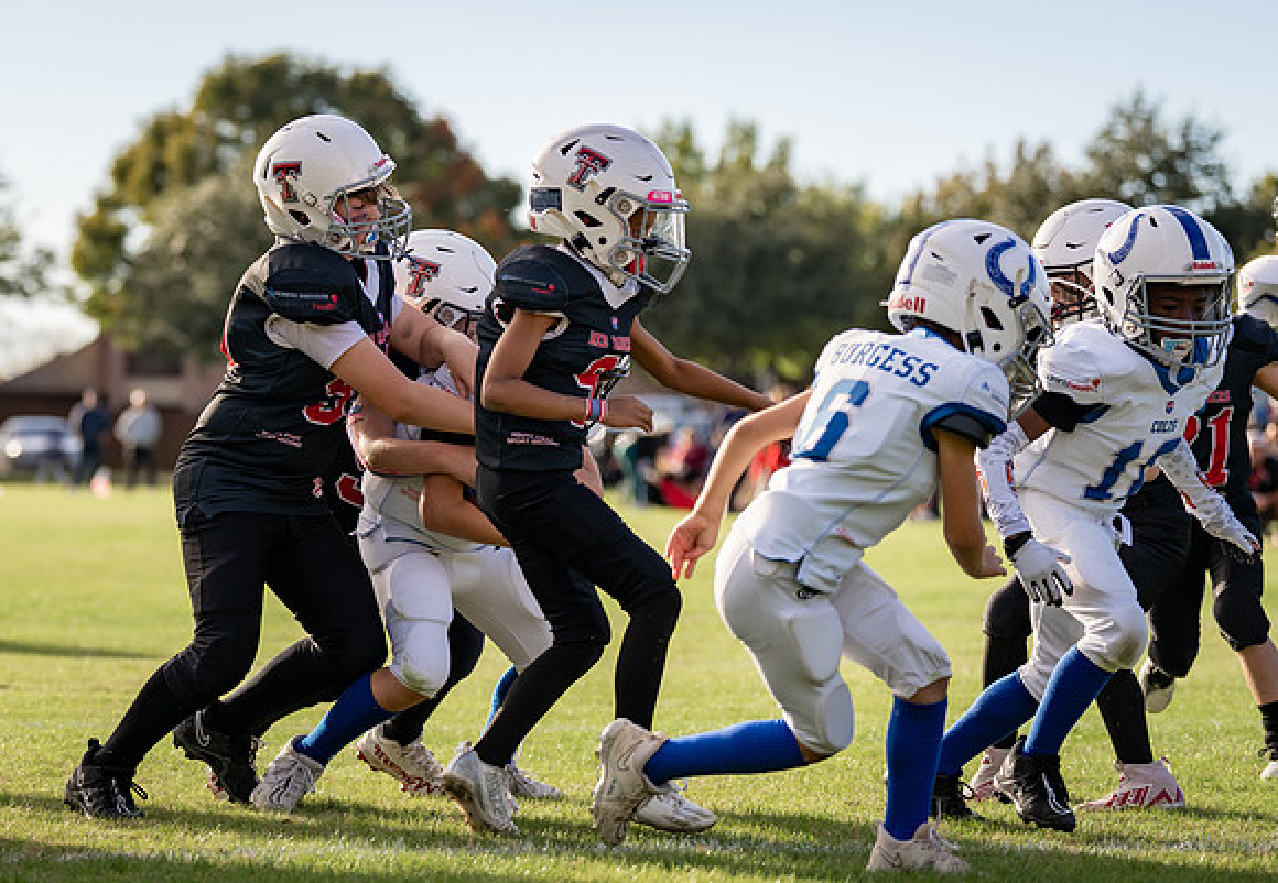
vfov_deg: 9.4
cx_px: 370
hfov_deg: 13.6
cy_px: 486
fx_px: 5350
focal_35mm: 149
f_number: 2.8
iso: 125
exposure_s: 1/1600
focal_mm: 101
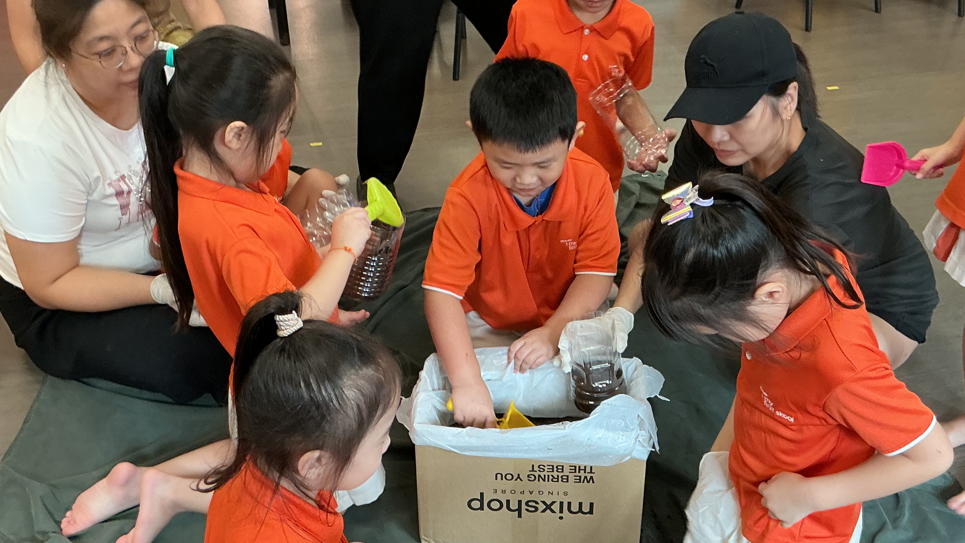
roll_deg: +1.7
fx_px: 1075
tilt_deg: -30.5
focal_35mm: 42
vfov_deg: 28.3
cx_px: 496
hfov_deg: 48.4
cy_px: 235
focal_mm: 3
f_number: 1.8
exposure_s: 1/50
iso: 100
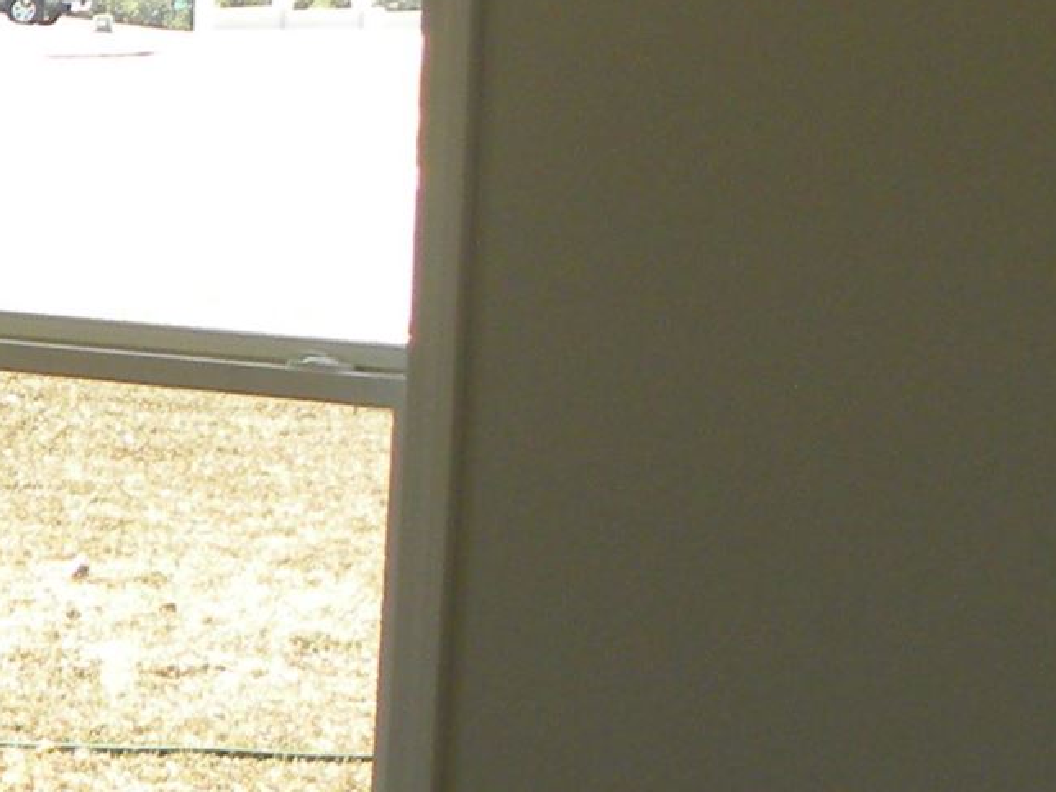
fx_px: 3783
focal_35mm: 124
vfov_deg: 11.9
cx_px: -1433
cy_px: 464
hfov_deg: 12.6
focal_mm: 4.6
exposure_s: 1/76
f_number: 2.8
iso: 64
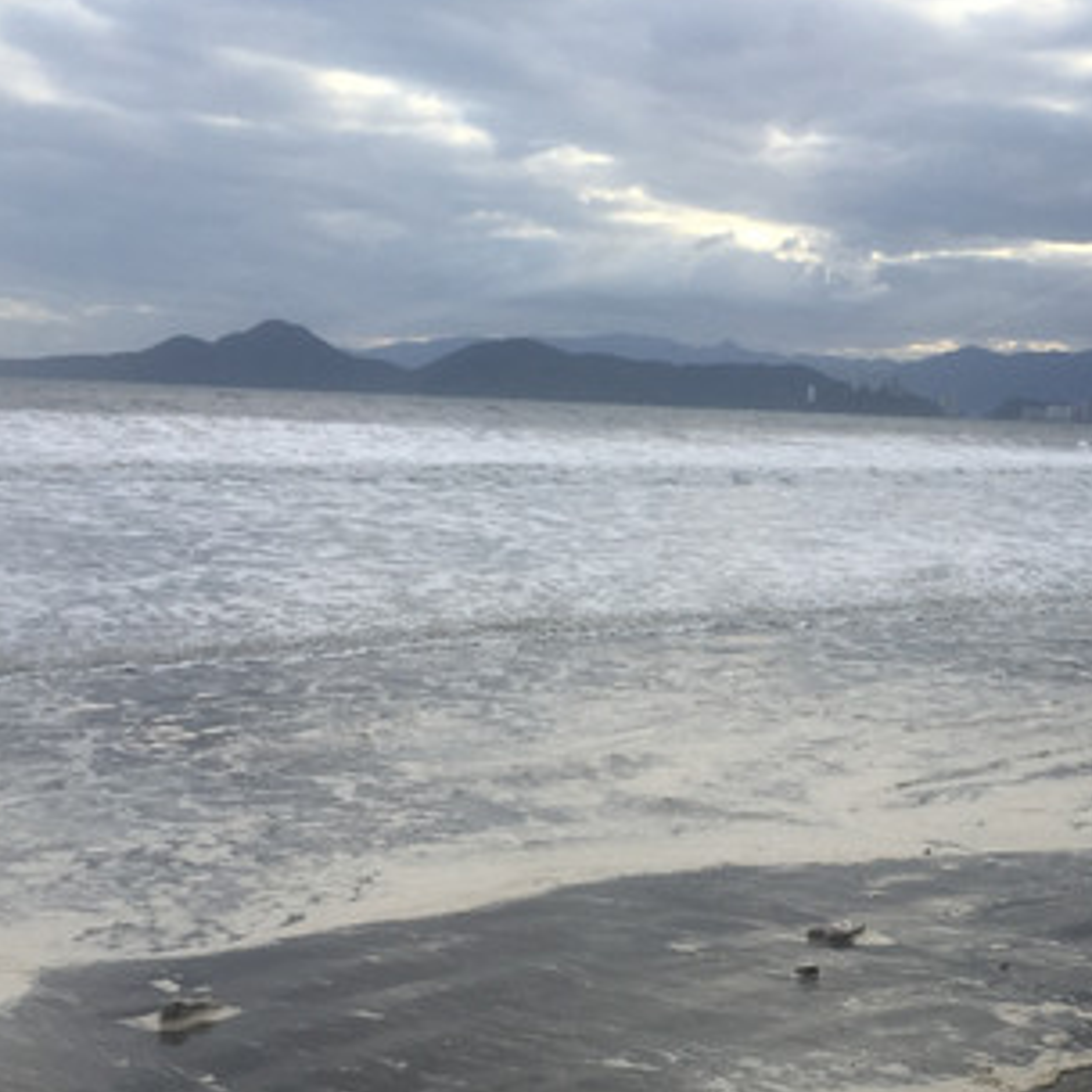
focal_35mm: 54
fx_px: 1927
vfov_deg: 31.4
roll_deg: -3.9
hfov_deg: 31.2
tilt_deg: -14.2
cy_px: 722
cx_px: 787
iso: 32
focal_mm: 4.15
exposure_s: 1/648
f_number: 2.2
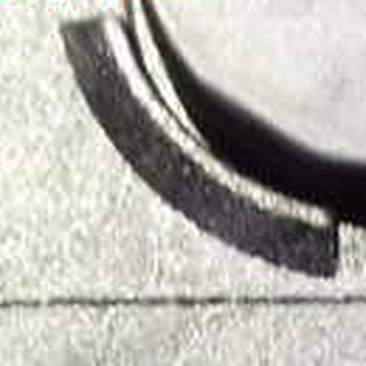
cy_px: 577
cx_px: 487
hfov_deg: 13.7
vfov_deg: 13.3
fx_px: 1459
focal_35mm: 122
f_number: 2.3
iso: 1600
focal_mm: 5.4
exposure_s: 1/20
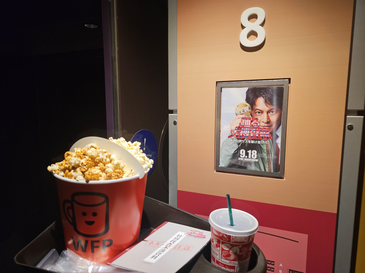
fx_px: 243
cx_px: 182
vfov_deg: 58.9
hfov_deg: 73.9
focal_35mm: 23
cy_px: 136
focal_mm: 6.3
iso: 200
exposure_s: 1/100
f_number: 1.7
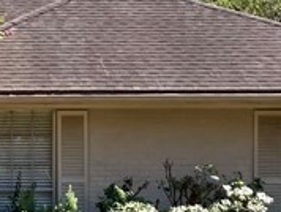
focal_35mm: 161
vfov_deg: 9.2
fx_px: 1309
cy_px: 196
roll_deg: +0.7
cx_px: -199
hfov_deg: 11.5
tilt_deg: -1.8
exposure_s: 1/1200
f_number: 1.8
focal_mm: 3.99
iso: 20
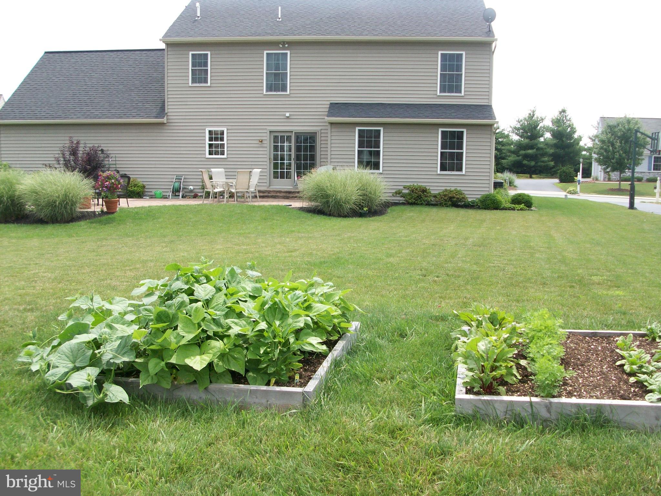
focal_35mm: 34
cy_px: 248
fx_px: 649
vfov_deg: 41.8
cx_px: 330
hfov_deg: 54.0
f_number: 2.8
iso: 64
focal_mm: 5.7
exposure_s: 1/460
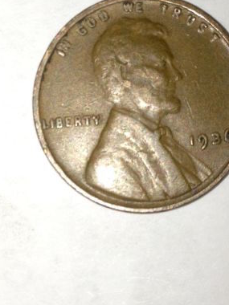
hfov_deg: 31.5
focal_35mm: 46
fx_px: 406
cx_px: 130
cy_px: 128
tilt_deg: -87.3
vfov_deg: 41.1
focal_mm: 4.28
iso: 50
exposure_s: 1/621
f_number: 2.4
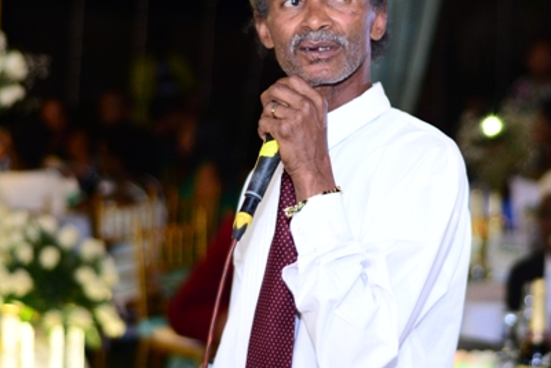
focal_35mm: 128
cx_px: 337
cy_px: 155
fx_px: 1960
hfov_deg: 16.0
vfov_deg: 10.7
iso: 1000
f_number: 2.2
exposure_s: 1/125
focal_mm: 50
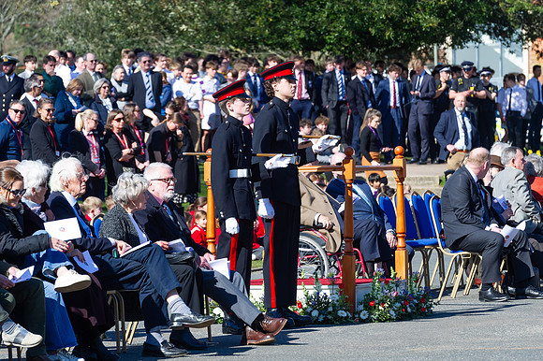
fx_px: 3541
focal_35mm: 235
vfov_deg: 5.8
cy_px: 161
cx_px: 289
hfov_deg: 8.8
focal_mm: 200
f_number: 8
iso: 250
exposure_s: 1/320
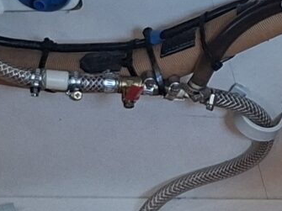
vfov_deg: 8.4
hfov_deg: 10.5
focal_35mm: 176
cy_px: 151
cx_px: 529
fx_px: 1433
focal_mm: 5.54
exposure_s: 1/120
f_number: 1.8
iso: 160
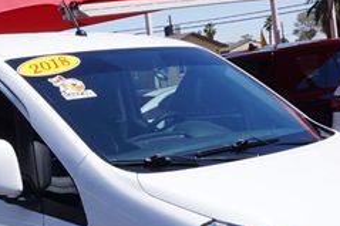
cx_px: 107
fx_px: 796
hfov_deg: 24.0
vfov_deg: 15.7
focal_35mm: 84
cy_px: 254
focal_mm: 21
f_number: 14
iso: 100
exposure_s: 1/100
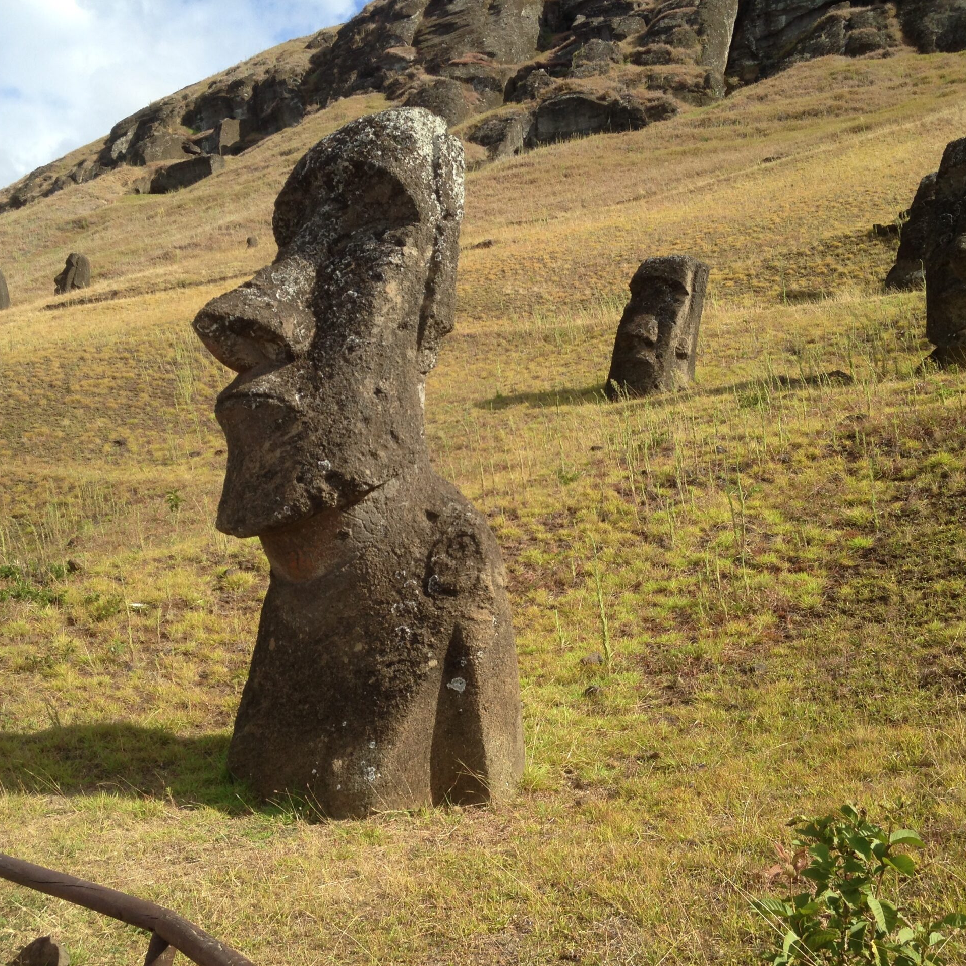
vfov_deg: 42.8
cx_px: 470
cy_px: 483
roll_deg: +0.9
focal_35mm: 39
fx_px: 1231
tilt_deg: +3.2
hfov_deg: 42.8
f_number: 2.4
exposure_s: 1/1085
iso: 50
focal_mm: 4.12
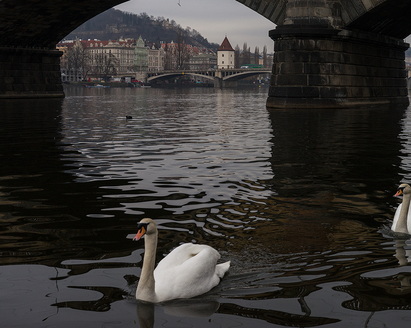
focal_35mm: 57
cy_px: 165
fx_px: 693
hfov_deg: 32.9
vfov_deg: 26.7
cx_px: 249
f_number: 13
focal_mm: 50
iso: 320
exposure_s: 1/250
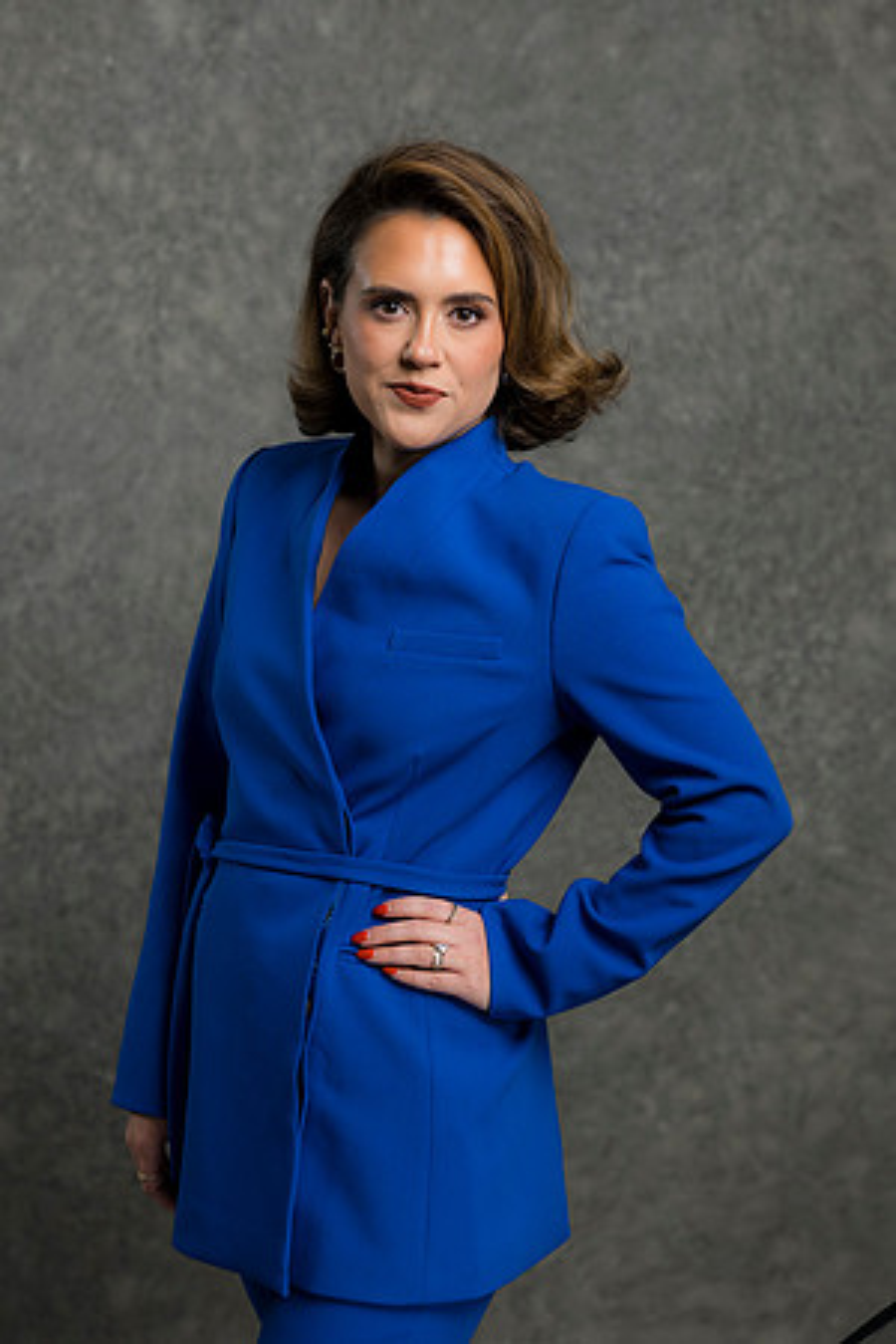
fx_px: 3173
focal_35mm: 85
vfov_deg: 23.9
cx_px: 448
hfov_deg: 16.1
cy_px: 672
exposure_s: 1/200
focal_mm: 85
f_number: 5
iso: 125
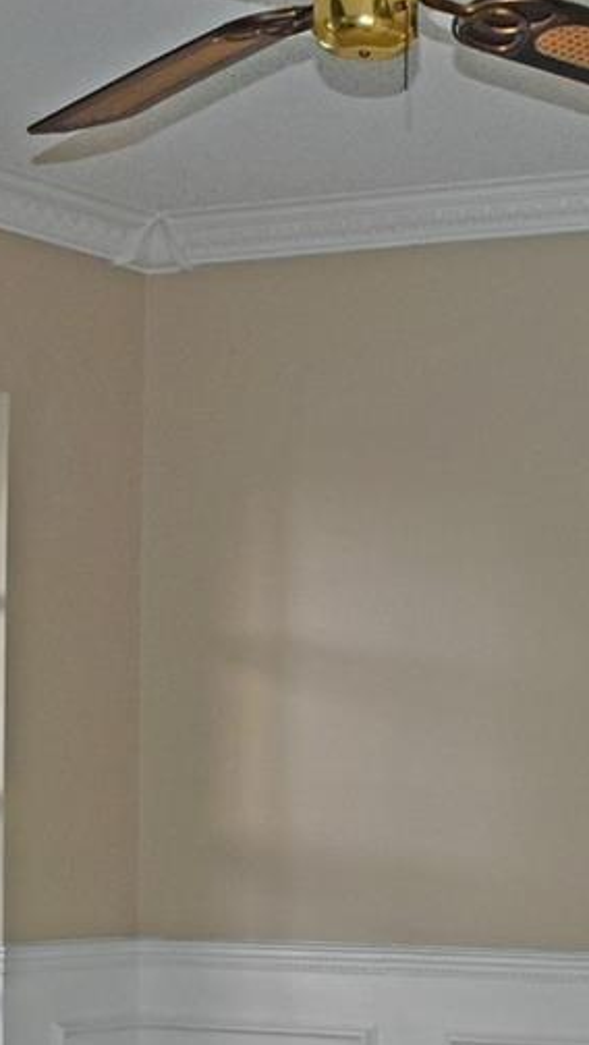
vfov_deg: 20.0
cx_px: 624
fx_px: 2902
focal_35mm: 105
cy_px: 933
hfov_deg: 11.4
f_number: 4
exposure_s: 1/200
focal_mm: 21
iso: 800
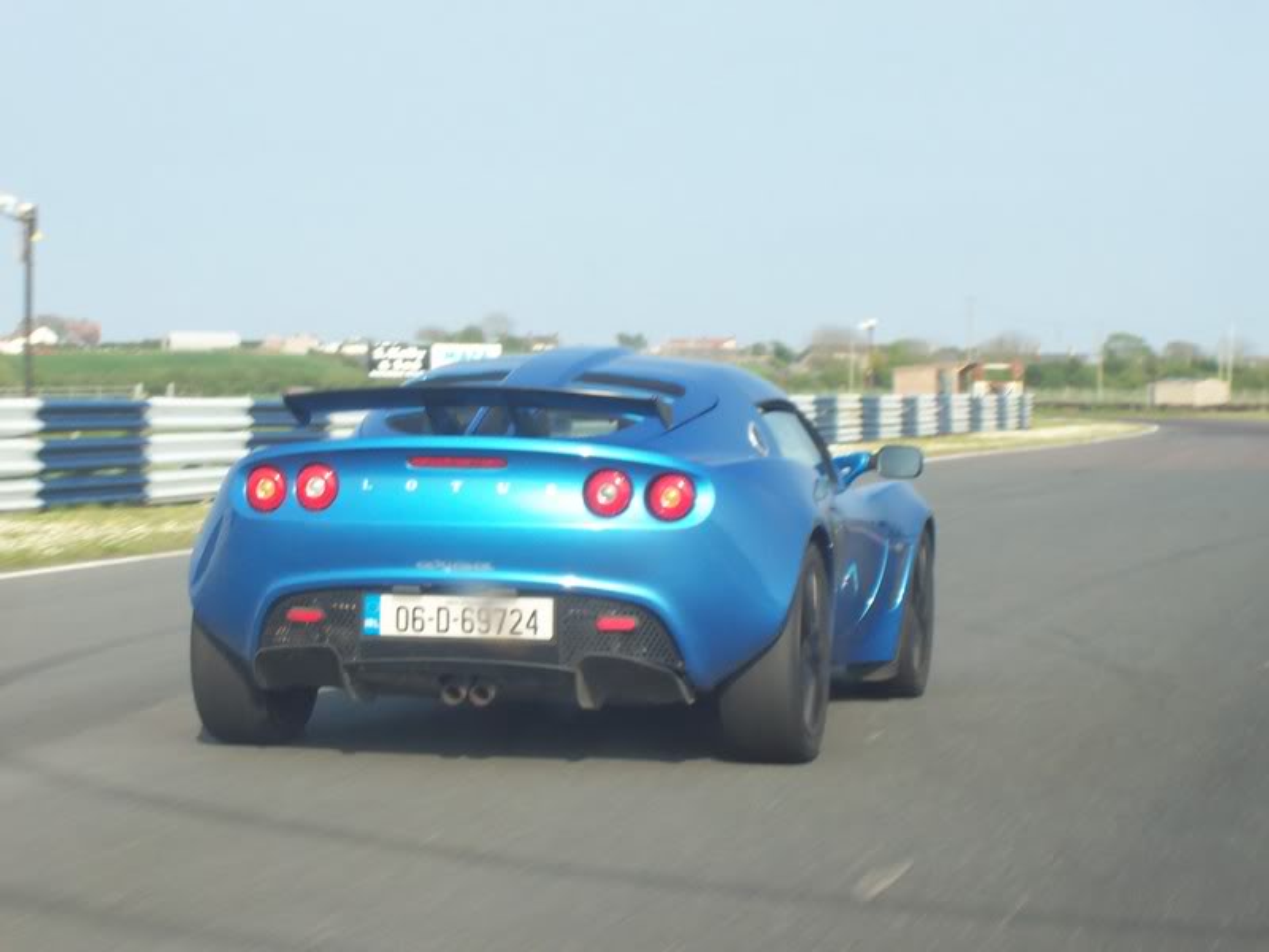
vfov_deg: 13.3
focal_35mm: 111
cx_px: 634
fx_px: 4069
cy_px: 476
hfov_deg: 17.7
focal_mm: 16.8
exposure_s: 1/250
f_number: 4.8
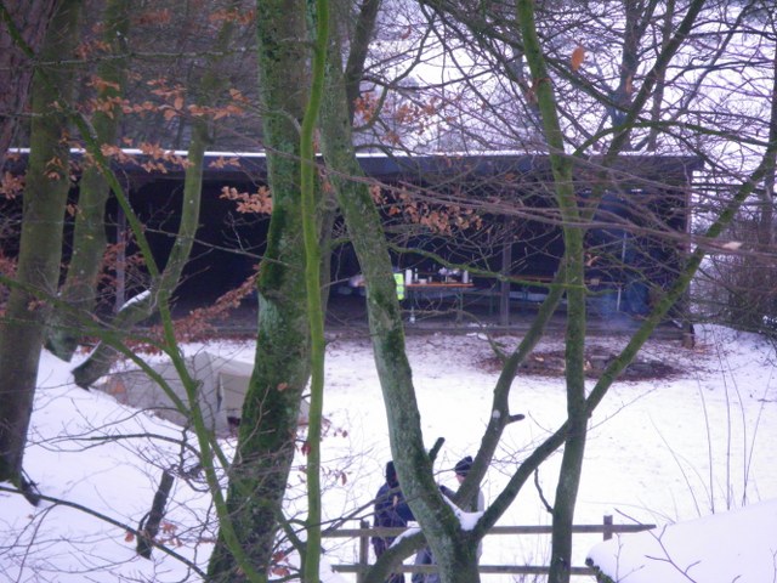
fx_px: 2581
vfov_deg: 12.9
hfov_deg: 17.1
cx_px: 388
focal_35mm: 115
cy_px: 292
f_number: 5.2
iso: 400
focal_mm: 20.6
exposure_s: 1/160
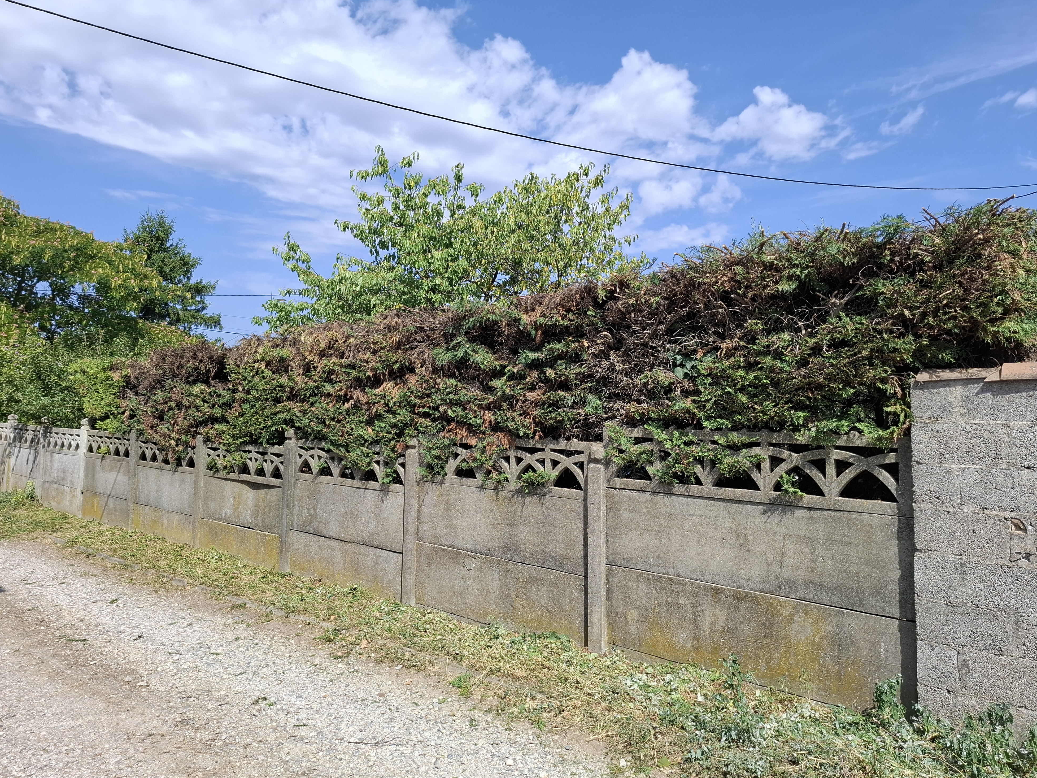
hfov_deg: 71.6
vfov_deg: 56.8
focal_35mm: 24
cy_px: 380
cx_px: 527
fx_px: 719
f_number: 1.8
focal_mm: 5.54
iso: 50
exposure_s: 1/1869
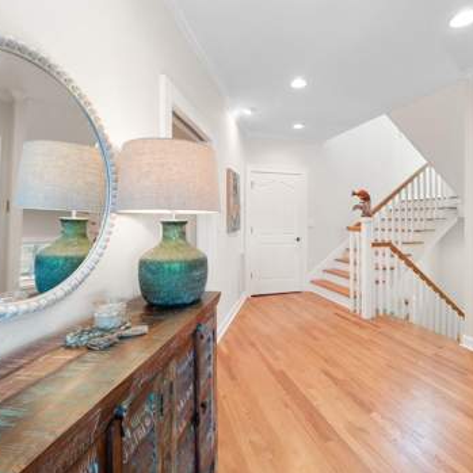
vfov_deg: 84.0
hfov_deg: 83.7
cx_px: 262
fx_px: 263
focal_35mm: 17
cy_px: 232
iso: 200
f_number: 7.1
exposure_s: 1/3
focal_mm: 7
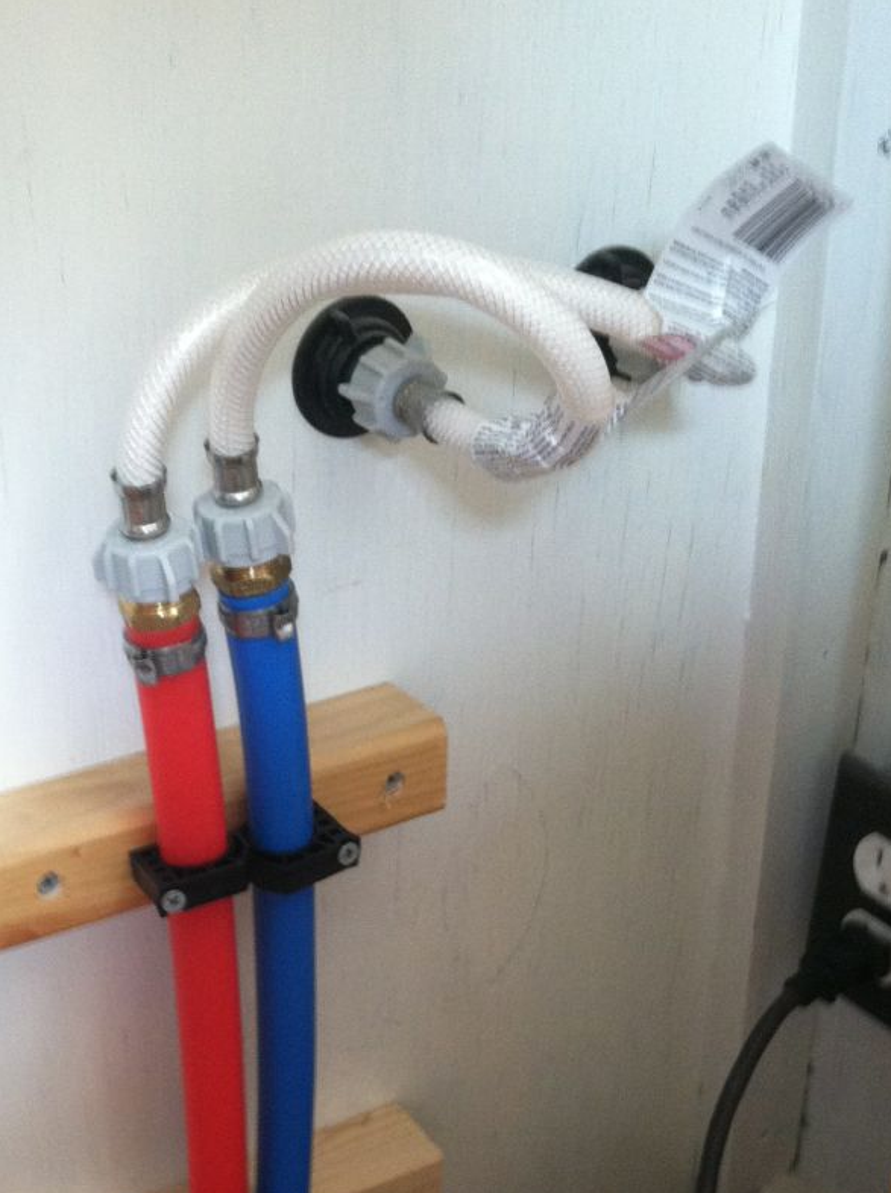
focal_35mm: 57
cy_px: 918
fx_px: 1962
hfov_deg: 25.4
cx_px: 285
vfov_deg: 33.1
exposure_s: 1/15
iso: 125
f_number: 2.8
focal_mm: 3.85
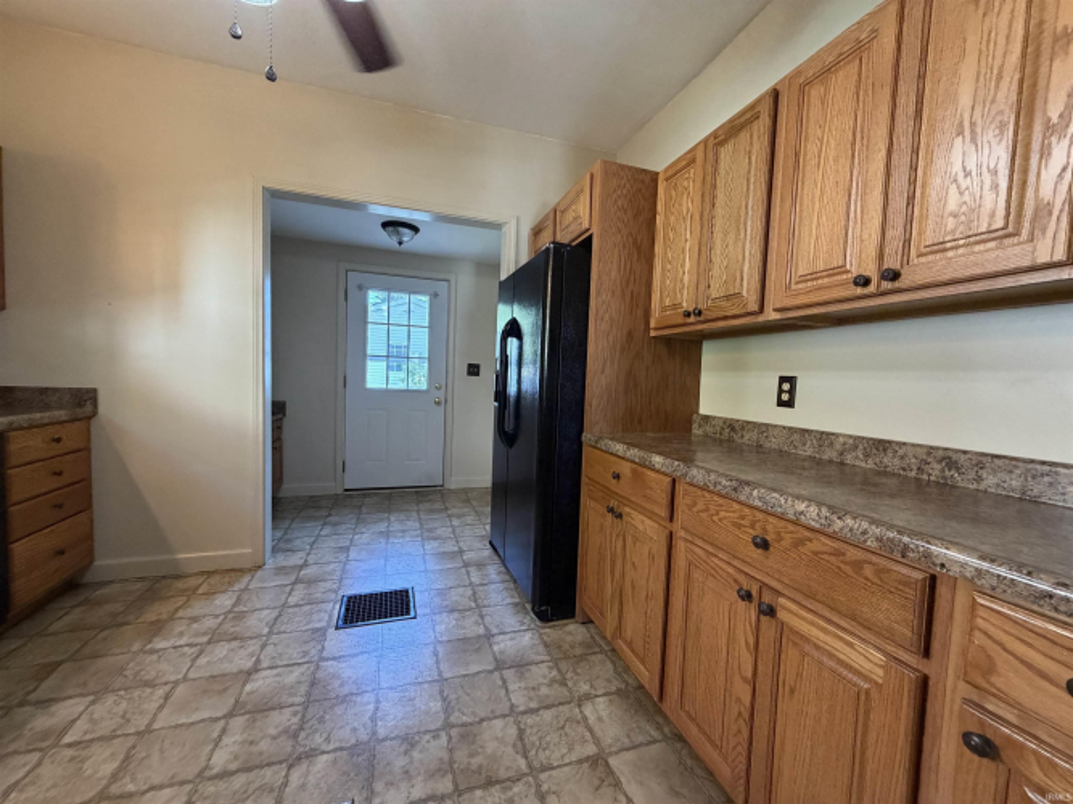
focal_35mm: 14
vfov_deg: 85.7
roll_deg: -1.9
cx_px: 536
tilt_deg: -3.8
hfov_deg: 102.1
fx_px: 434
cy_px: 402
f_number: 2.2
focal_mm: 2.22
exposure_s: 1/60
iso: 400
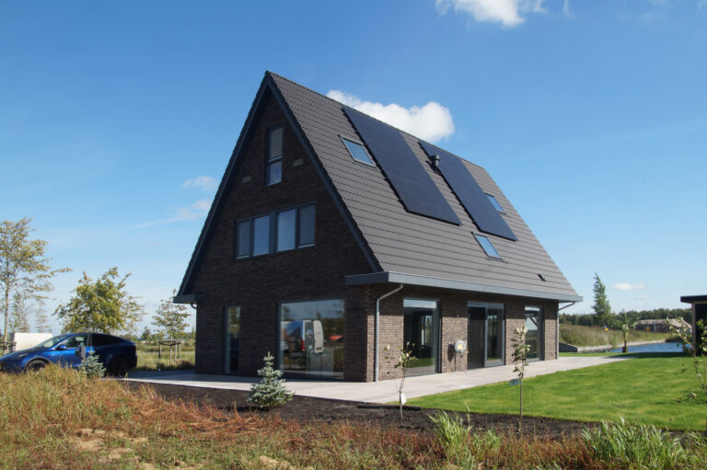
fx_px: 500
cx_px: 354
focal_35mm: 26
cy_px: 235
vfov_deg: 50.3
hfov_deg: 70.5
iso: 100
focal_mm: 17
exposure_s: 1/60
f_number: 14
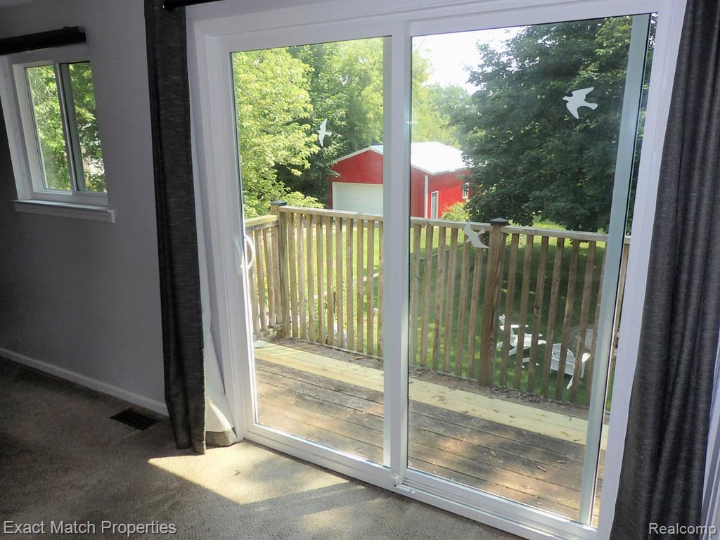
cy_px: 270
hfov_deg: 69.4
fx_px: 520
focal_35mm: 25
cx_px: 360
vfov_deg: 54.9
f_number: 3
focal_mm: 4.5
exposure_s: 1/250
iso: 125
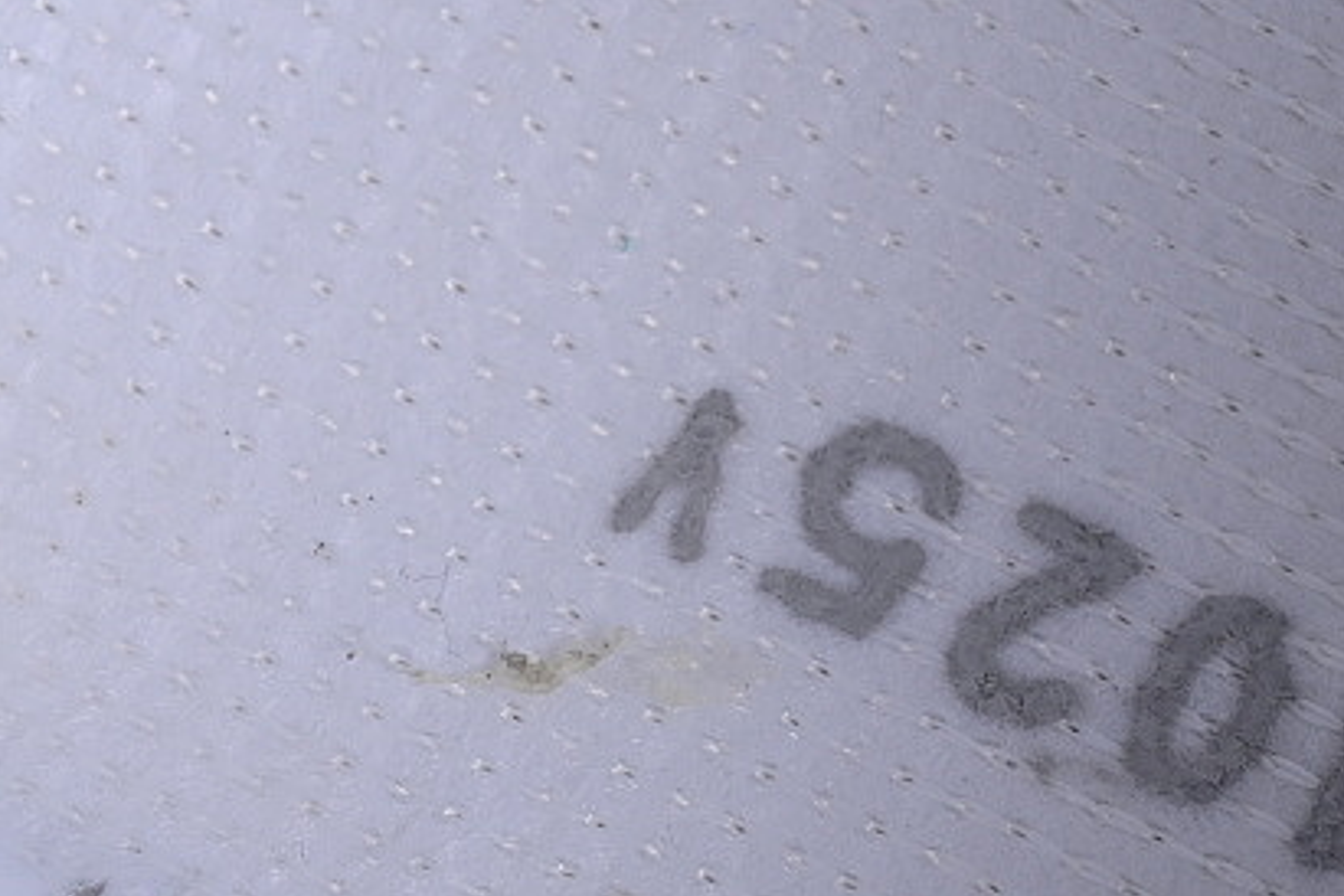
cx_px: 716
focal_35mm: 197
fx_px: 7354
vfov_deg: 7.0
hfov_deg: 10.4
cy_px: 330
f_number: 7.1
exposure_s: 1/80
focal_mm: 50
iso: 160
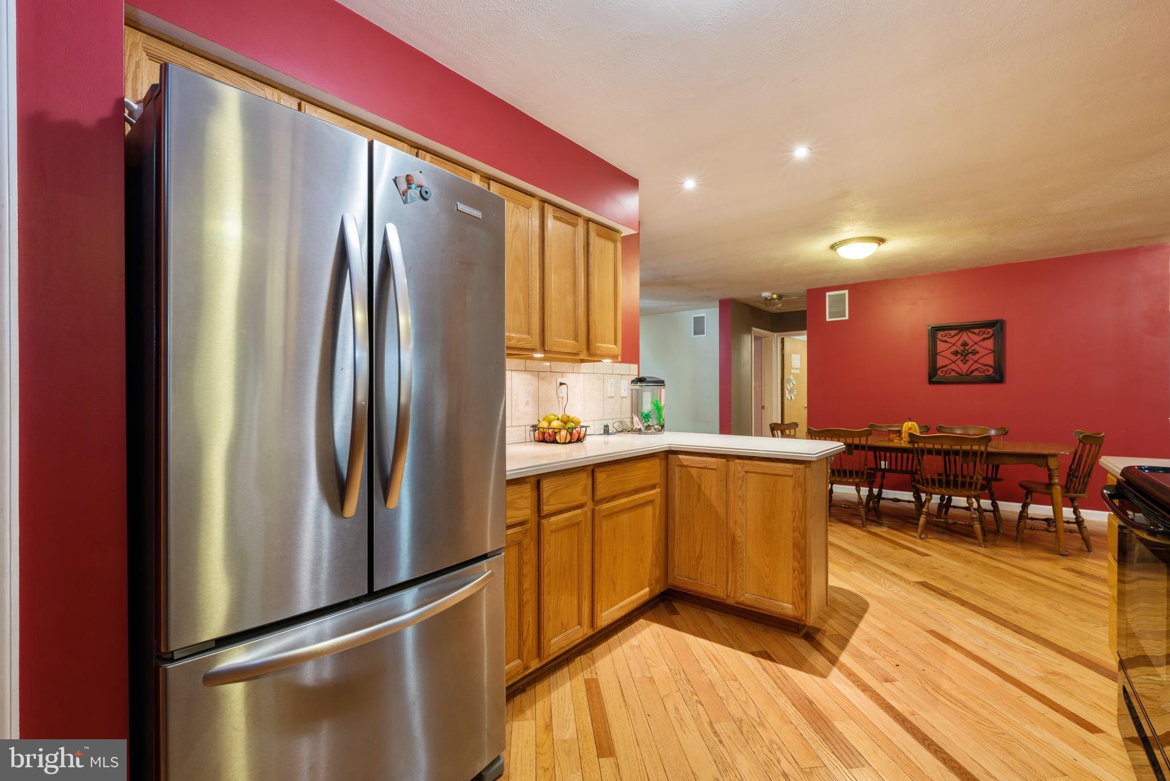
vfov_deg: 77.3
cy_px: 390
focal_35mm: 15
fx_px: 488
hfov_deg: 100.4
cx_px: 585
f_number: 11
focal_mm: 15
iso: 100
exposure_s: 2.5
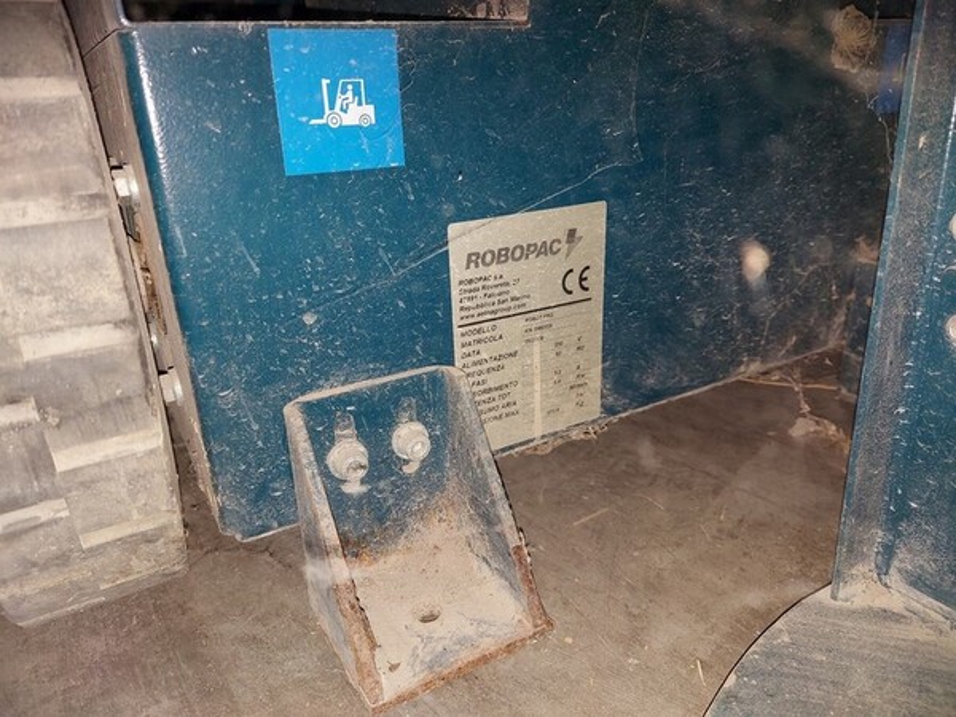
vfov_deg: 56.8
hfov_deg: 71.6
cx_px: 478
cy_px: 358
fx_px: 663
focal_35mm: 24
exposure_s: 1/60
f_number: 1.8
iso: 125
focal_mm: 5.23
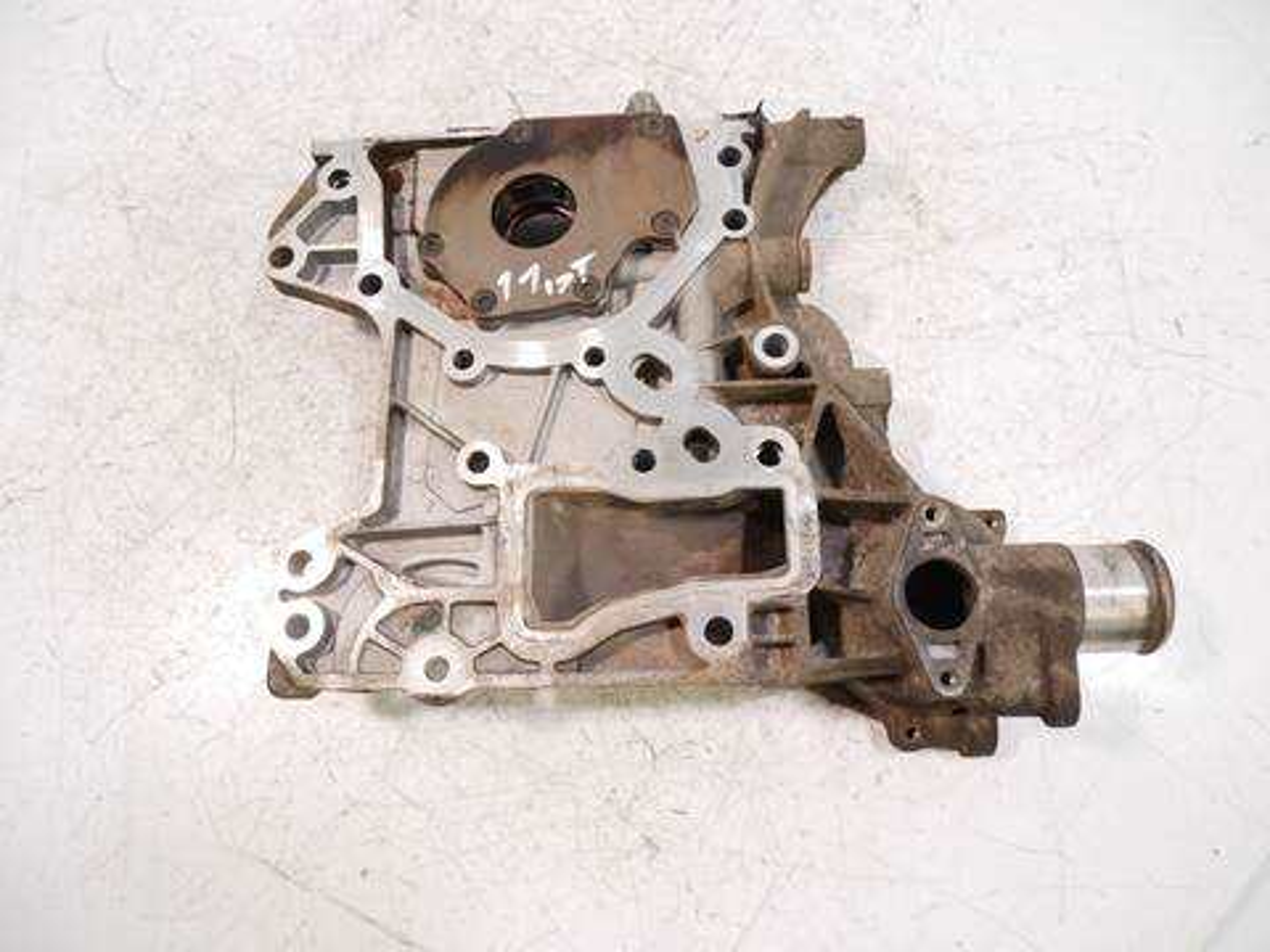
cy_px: 476
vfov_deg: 56.8
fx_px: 881
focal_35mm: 24
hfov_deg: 71.6
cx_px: 635
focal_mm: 12
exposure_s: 1/60
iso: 800
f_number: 3.5
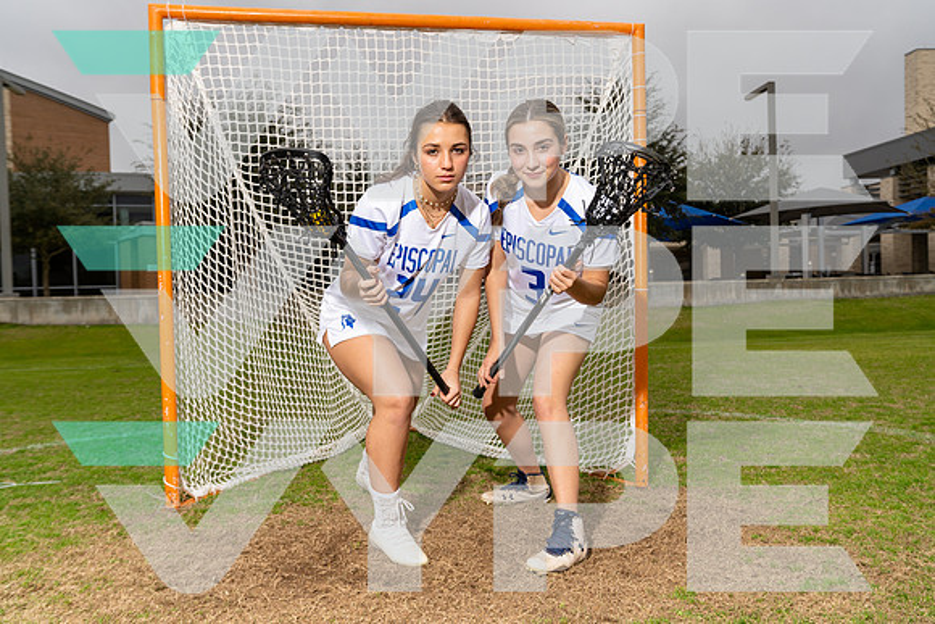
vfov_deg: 41.1
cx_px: 468
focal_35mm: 32
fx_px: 831
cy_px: 312
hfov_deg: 58.7
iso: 200
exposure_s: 1/250
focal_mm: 32
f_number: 6.3
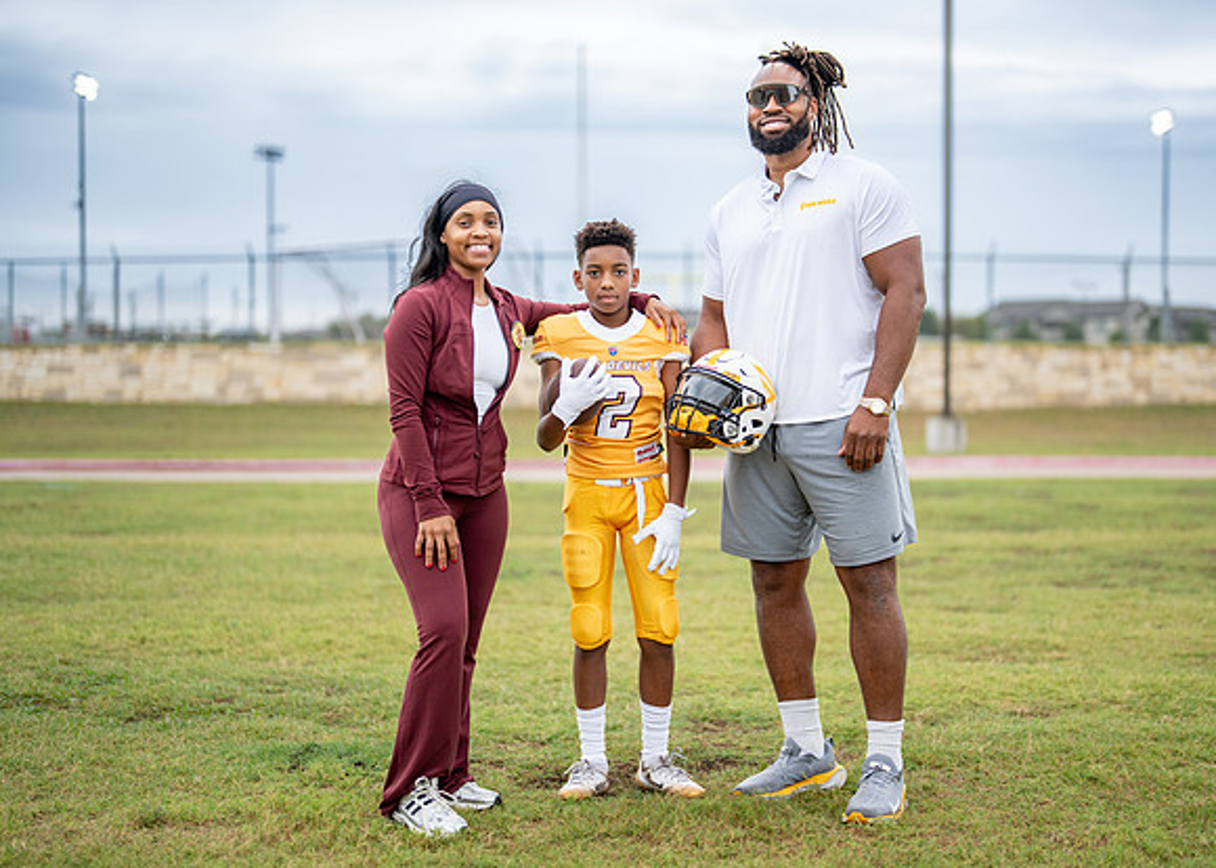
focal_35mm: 57
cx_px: 674
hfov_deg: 34.5
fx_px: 1957
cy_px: 441
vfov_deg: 25.0
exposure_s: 1/1600
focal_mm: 50
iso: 320
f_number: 1.2
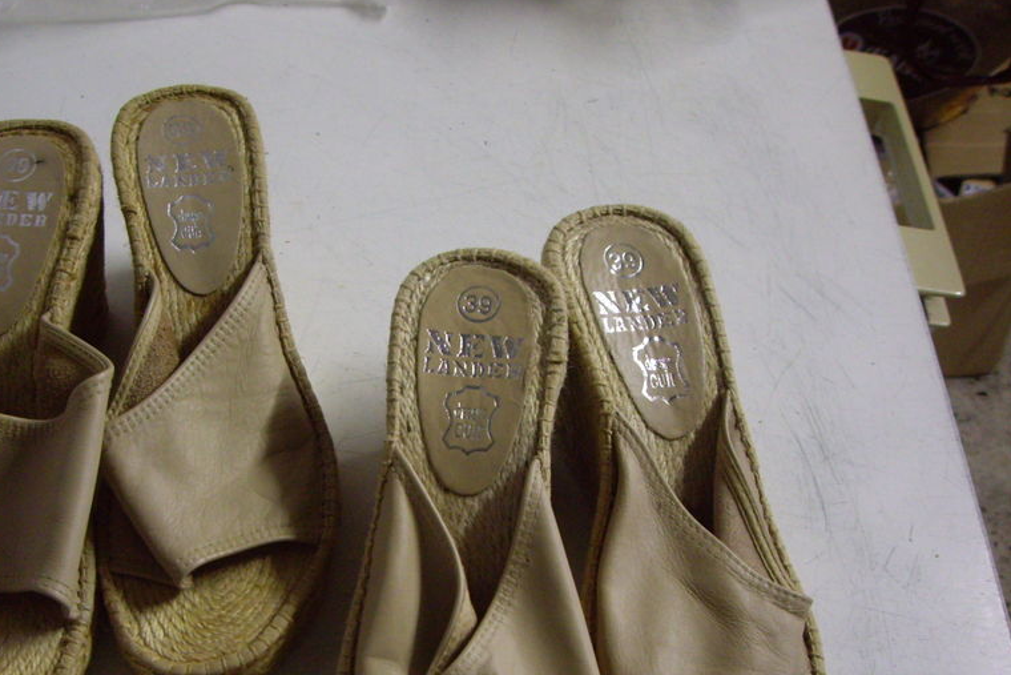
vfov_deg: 25.7
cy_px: 493
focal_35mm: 52
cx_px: 349
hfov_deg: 37.8
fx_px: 1461
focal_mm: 6.2
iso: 200
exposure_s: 1/13
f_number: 2.7
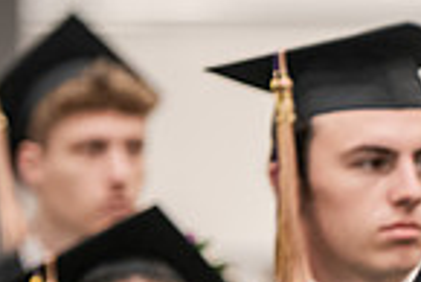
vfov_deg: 2.8
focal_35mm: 499
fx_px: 5841
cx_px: 787
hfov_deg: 4.1
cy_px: 121
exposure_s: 1/200
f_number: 3.2
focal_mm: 125
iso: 2500
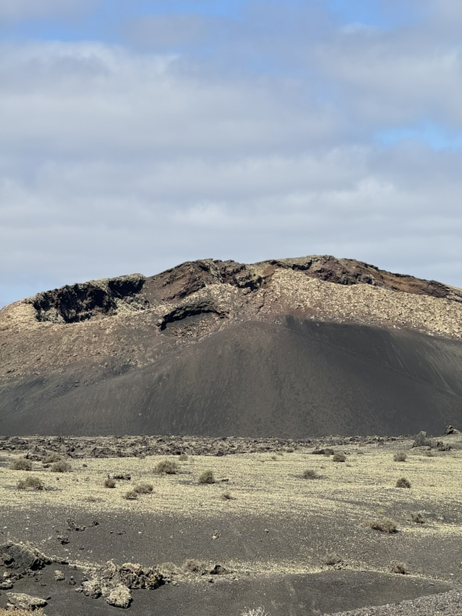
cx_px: 231
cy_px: 308
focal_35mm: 120
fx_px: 2135
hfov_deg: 12.3
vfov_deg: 16.4
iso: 50
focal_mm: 15.66
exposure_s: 1/1969
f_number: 2.8
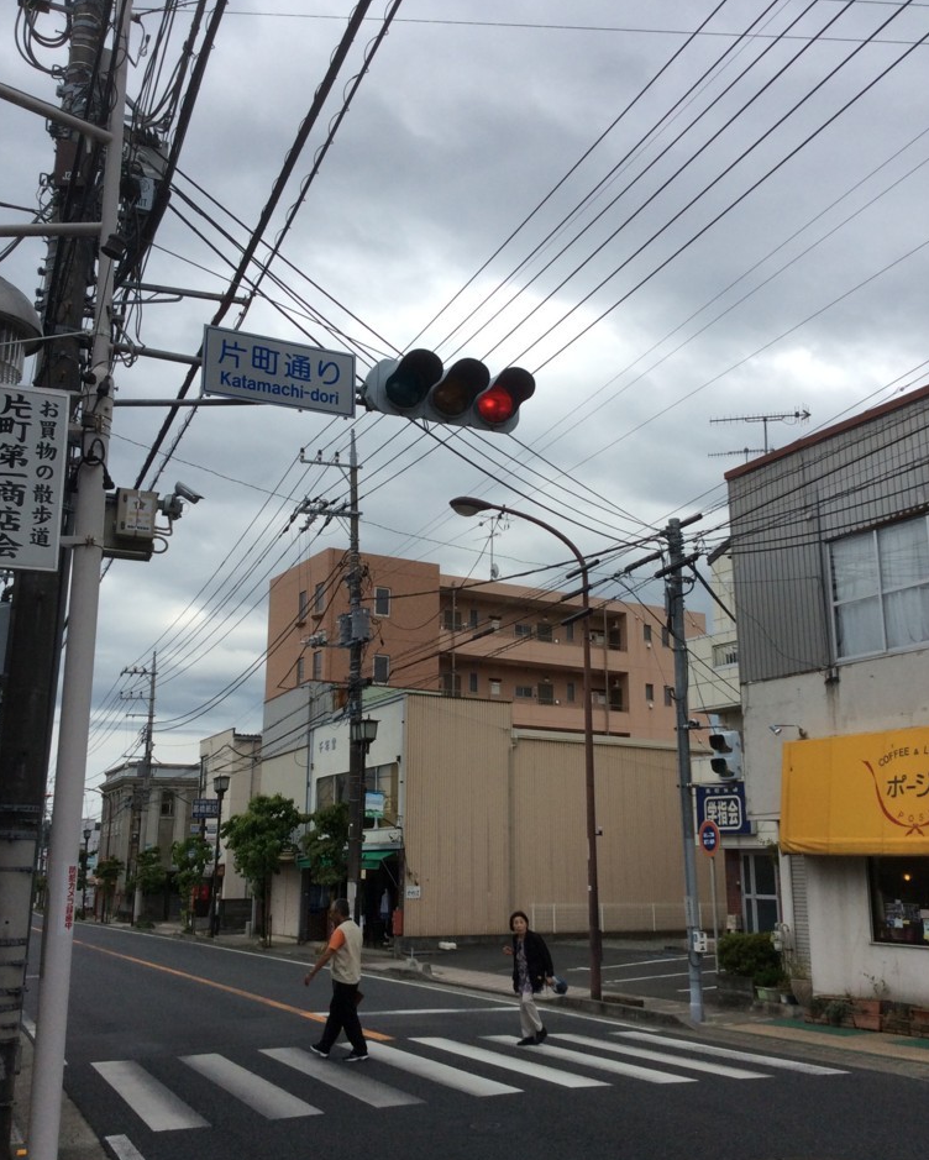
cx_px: 466
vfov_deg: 52.8
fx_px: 1168
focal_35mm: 34
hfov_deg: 43.4
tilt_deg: +12.0
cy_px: 599
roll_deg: +0.5
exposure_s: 1/1845
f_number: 2.4
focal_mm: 3.3
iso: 32
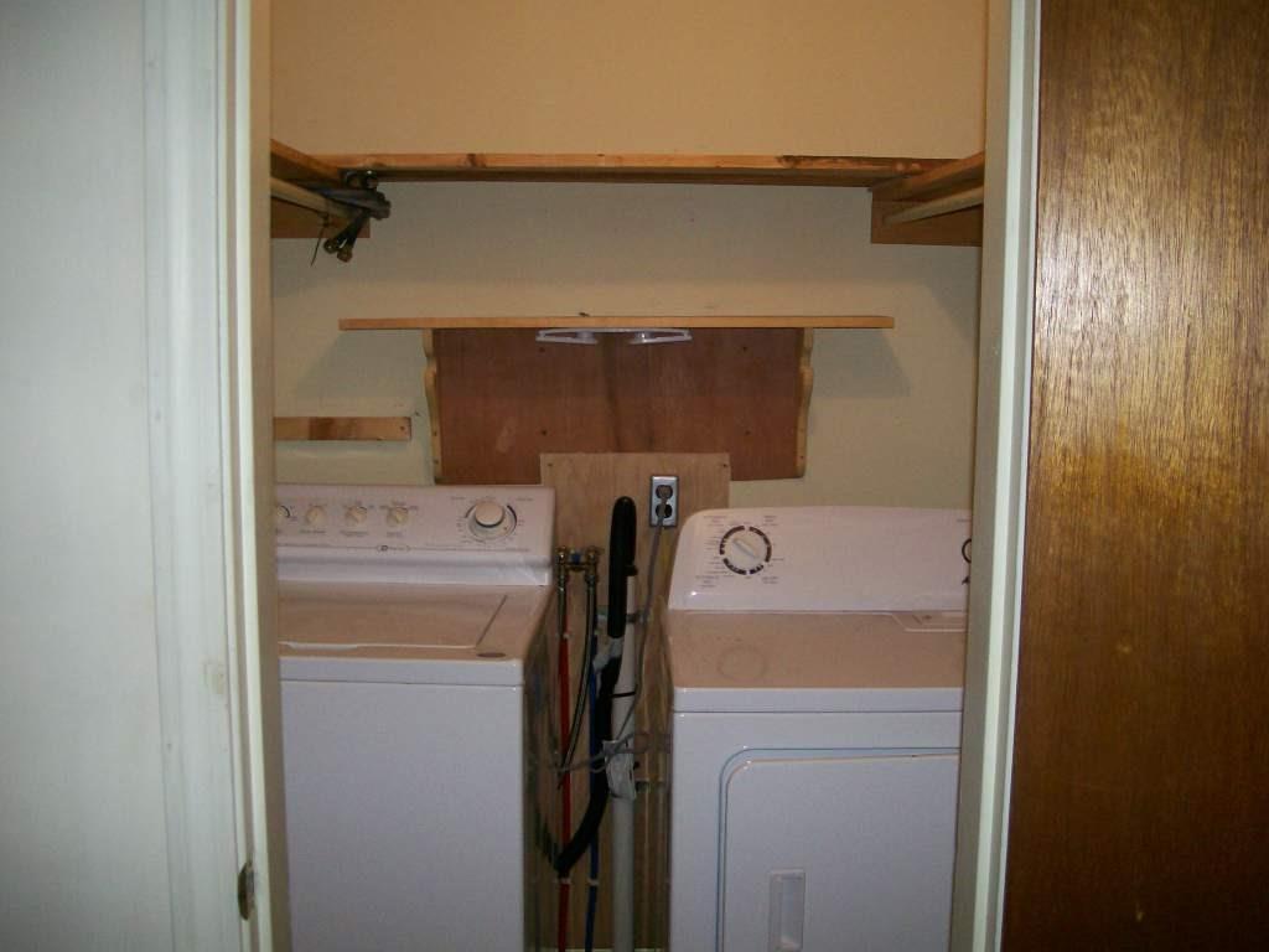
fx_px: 1320
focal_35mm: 36
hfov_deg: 51.4
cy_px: 476
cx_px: 634
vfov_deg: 39.7
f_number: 2.7
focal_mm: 6
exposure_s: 1/64
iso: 140
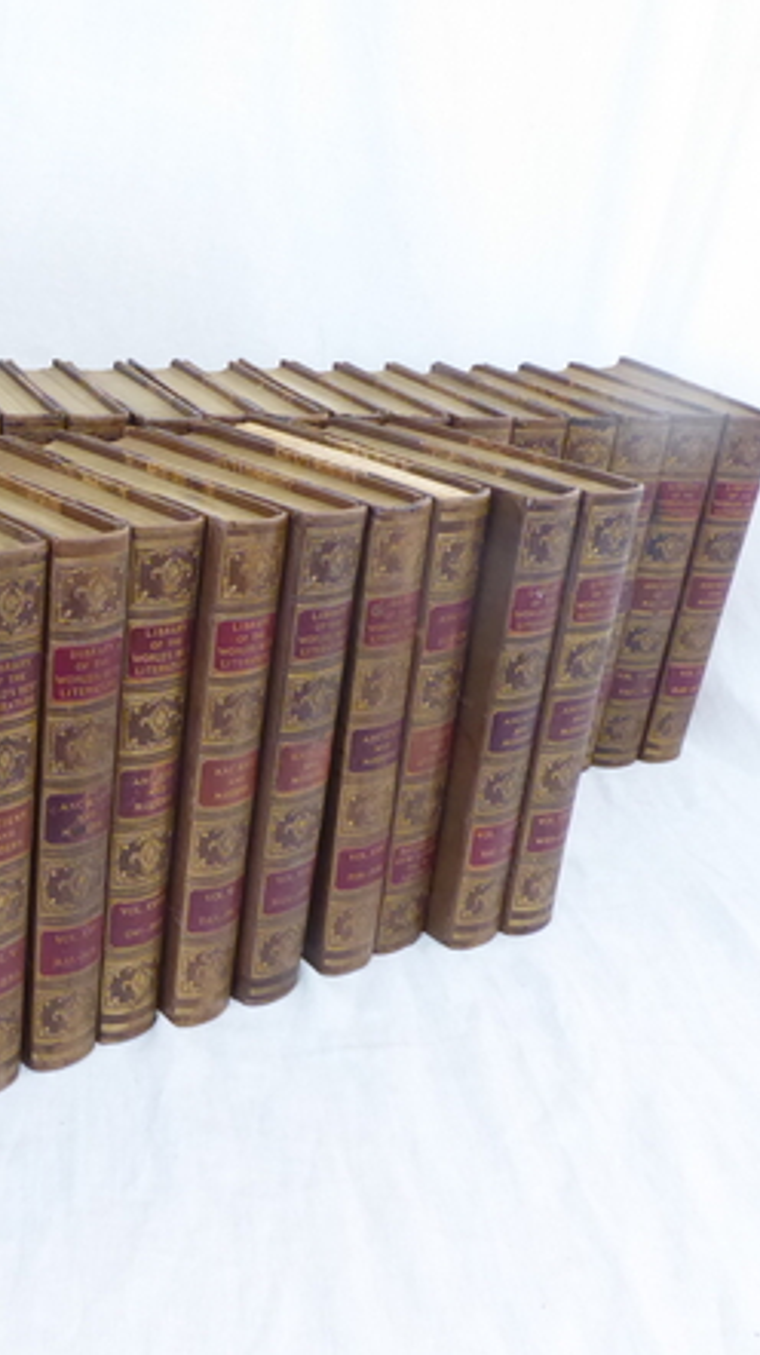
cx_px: 147
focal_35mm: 37
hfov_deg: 31.1
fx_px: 1328
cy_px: 681
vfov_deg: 54.0
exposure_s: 1/30
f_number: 3.3
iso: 800
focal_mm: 4.3
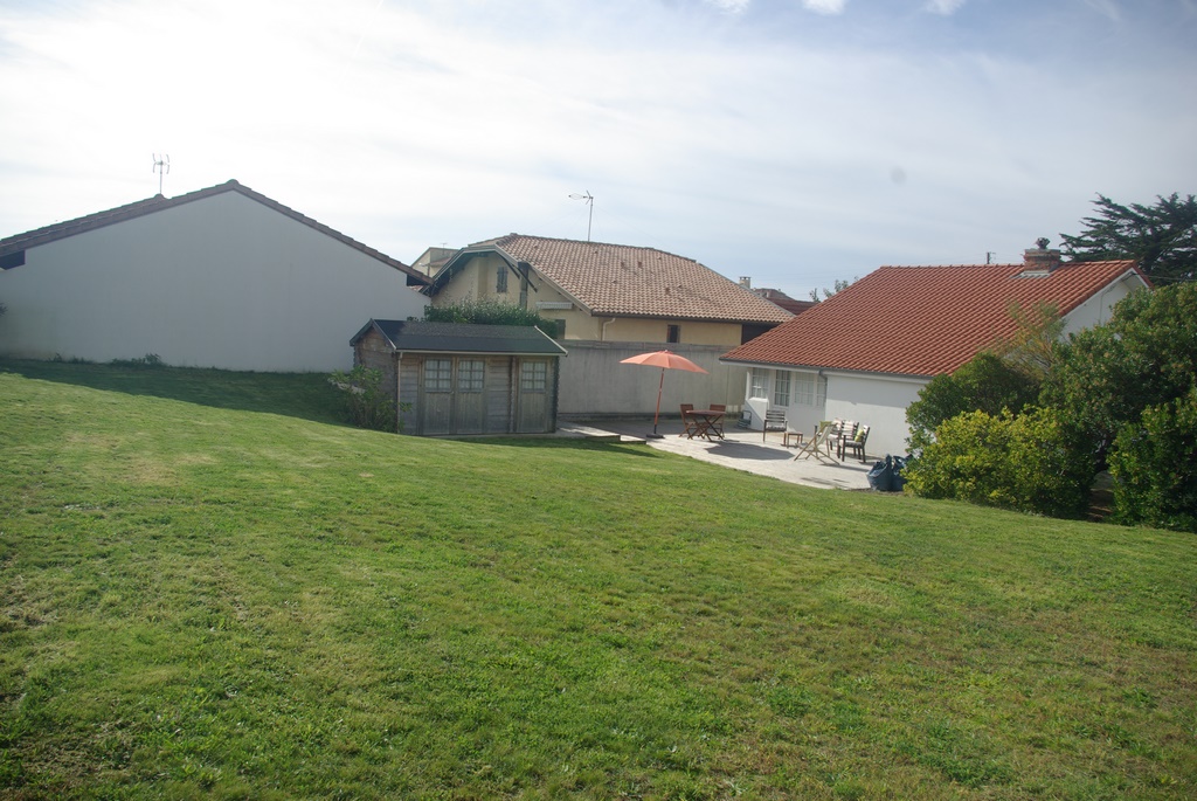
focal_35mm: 27
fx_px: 899
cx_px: 598
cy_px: 400
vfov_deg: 48.0
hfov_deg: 67.3
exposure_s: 1/250
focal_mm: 18
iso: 100
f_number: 6.7
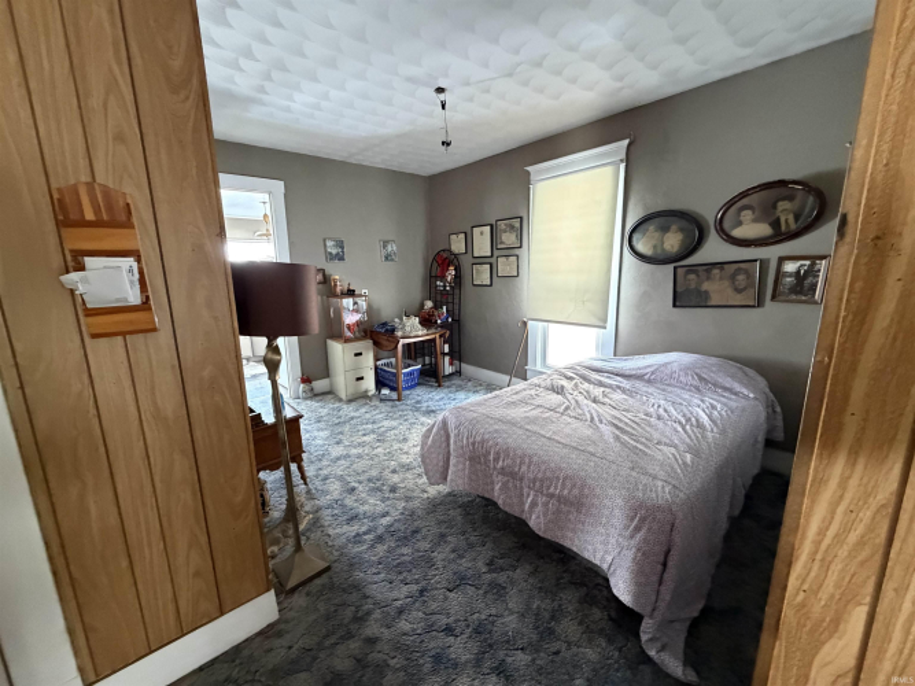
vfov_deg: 85.7
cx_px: 458
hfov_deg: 102.1
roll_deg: +1.8
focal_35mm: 14
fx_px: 370
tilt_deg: -9.9
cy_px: 343
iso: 800
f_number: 2.2
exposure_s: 1/60
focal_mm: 2.22
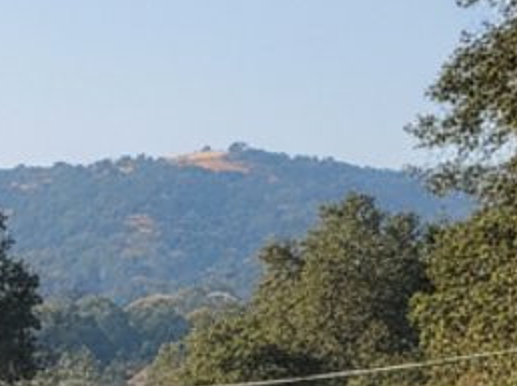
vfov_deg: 11.6
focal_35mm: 107
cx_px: -671
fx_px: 1597
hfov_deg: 13.9
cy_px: 892
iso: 772
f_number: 1.8
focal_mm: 6.4
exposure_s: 1/426
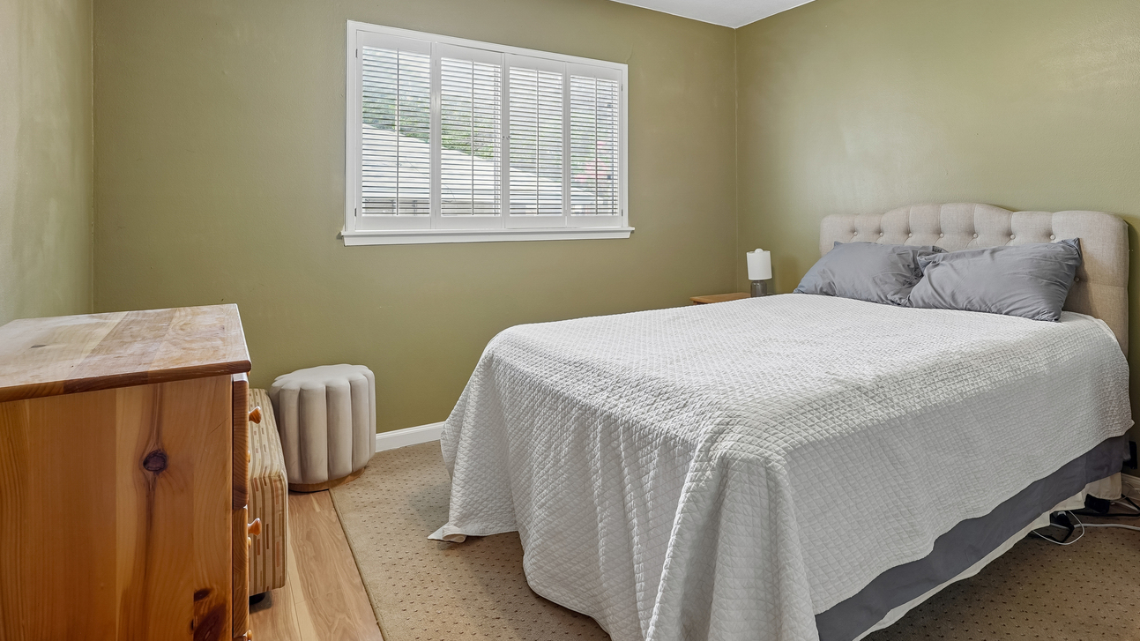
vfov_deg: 52.7
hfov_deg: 82.7
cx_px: 689
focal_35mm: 21
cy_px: 223
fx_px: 635
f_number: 8
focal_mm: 16
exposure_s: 1/5
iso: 400
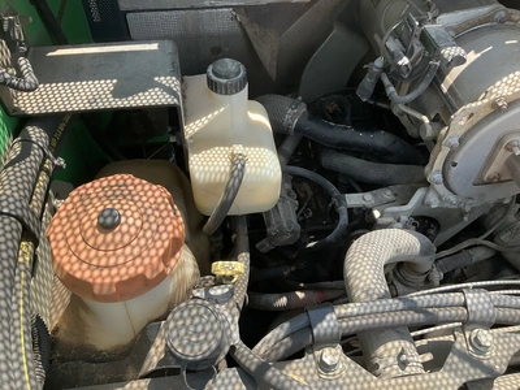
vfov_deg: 48.2
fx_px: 436
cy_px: 195
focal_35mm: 29
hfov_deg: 61.7
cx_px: 260
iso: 20
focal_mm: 3
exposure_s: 1/199
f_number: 1.8
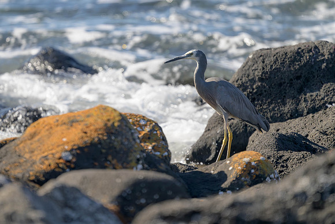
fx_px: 6548
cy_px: 87
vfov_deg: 2.0
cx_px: 125
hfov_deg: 2.9
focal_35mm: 704
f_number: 4
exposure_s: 1/2500
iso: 320
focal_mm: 560
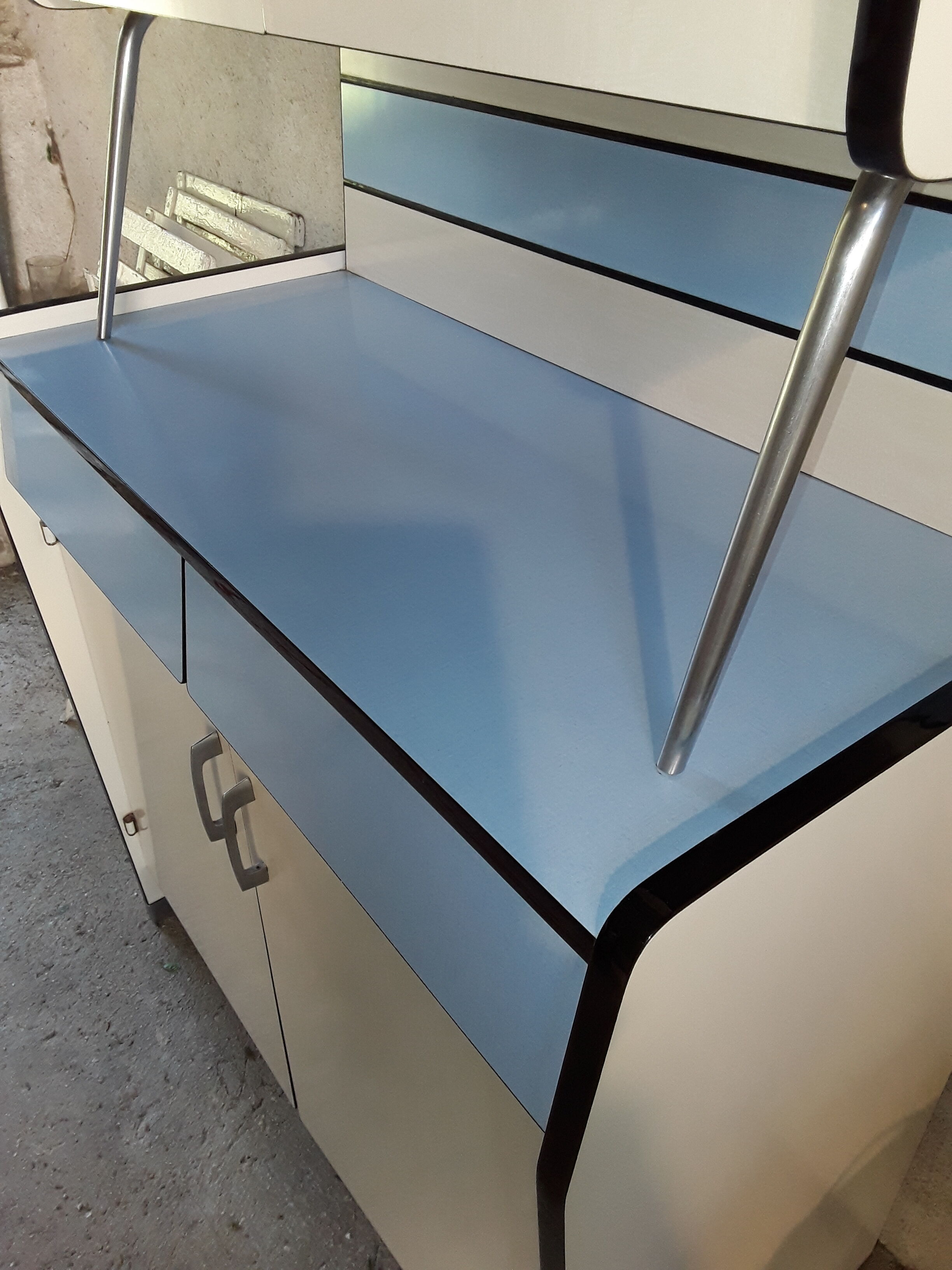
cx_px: 476
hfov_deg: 51.4
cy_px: 635
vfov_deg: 65.3
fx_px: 990
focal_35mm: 27
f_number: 1.9
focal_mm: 2.91
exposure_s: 1/100
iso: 64
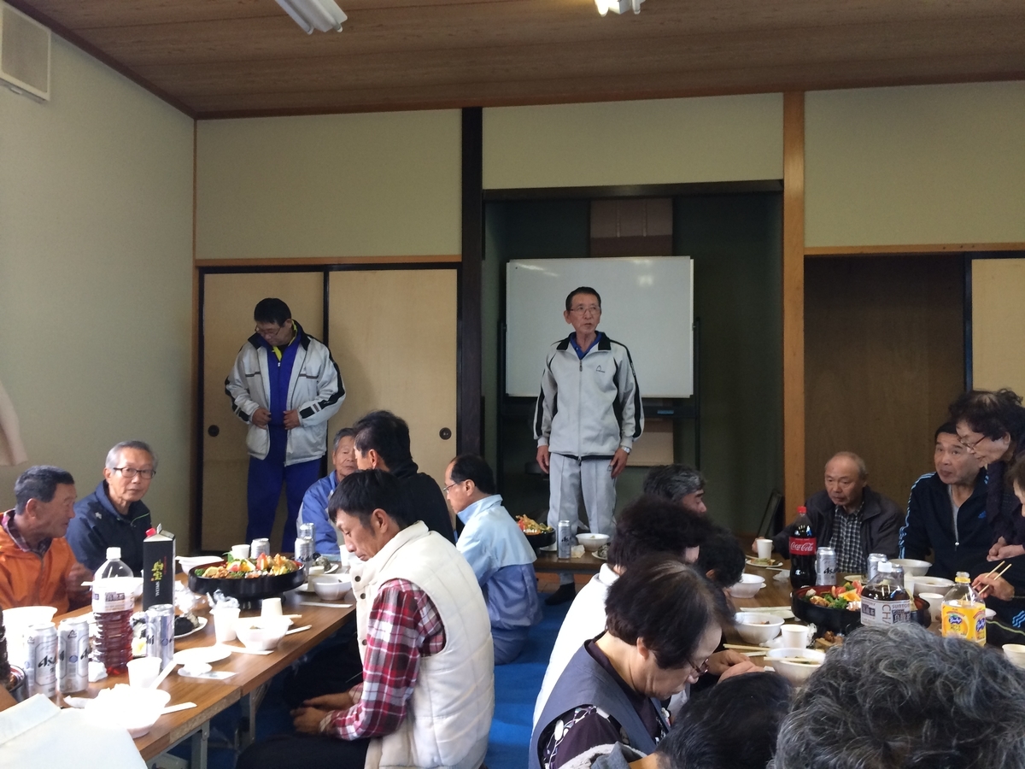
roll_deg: -1.6
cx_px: 512
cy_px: 384
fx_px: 859
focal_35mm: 29
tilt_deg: -0.3
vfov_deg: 48.2
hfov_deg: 61.7
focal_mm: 4.15
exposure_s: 1/30
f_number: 2.2
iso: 40
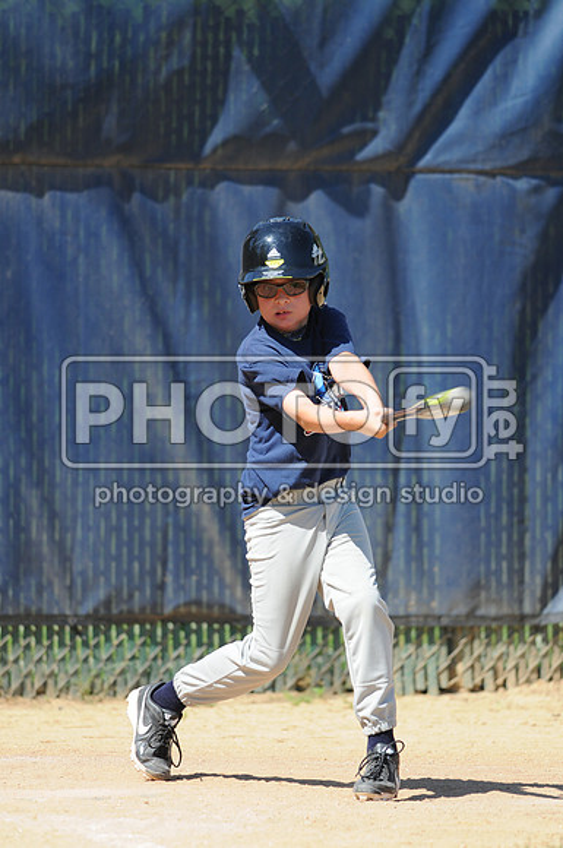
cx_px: 282
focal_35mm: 450
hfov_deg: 3.0
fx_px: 10587
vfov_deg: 4.6
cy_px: 424
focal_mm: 300
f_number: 4
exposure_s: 1/1000
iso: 200
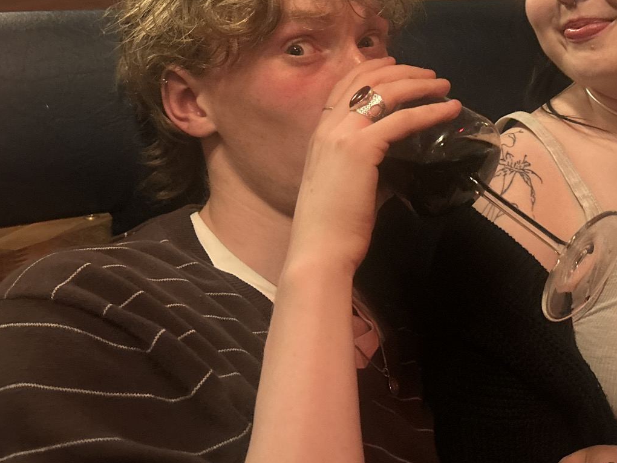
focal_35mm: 51
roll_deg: +0.2
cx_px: 505
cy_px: 25
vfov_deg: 27.3
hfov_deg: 36.1
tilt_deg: -4.5
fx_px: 909
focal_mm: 5.7
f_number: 1.5
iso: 640
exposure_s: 1/25
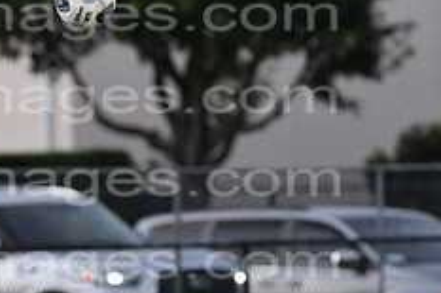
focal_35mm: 1121
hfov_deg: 1.8
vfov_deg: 1.2
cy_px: 224
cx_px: -85
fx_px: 13722
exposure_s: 1/800
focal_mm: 300
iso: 4000
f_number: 4.5
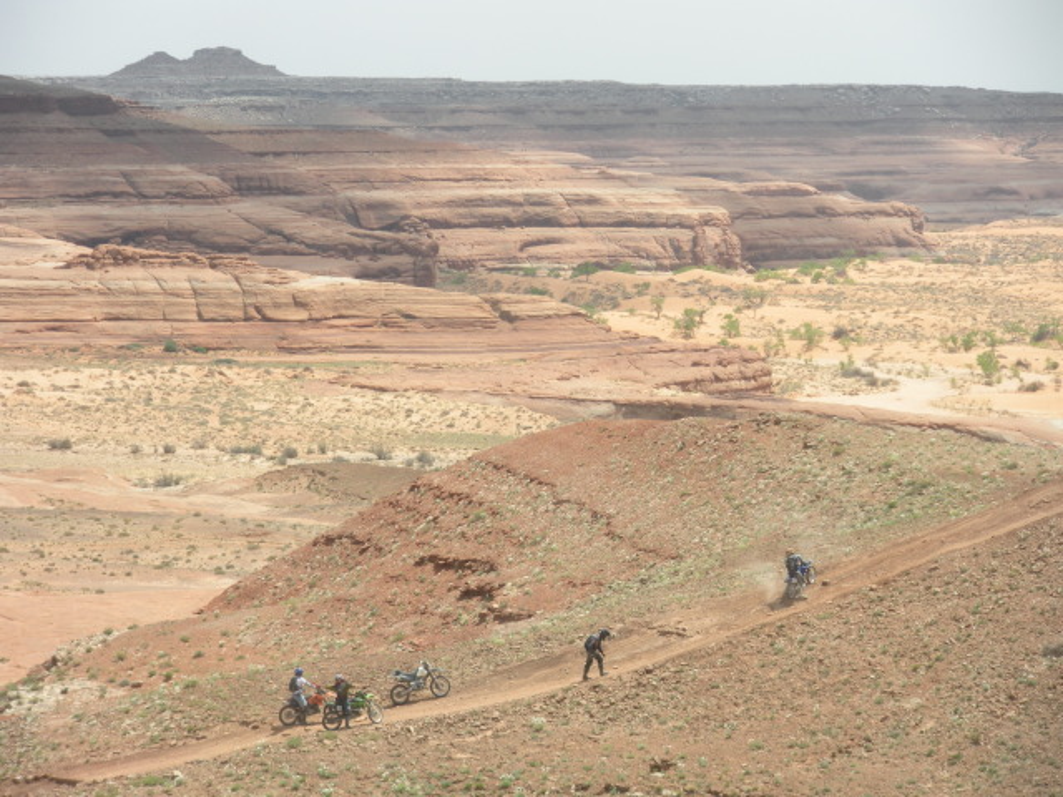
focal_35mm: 121
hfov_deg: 16.3
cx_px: 532
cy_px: 398
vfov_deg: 12.2
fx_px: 3716
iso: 64
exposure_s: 1/302
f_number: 5.3
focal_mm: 21.2
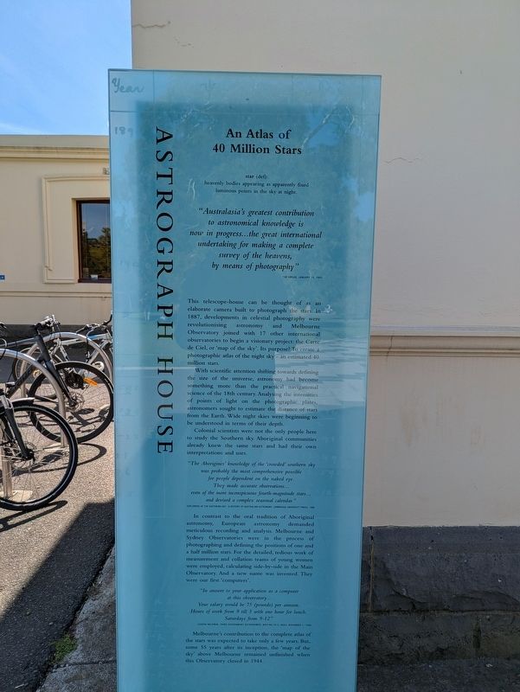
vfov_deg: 69.4
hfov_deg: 54.9
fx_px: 500
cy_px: 346
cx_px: 260
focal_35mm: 25
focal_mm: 5.43
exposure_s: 1/1869
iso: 50
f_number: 1.89
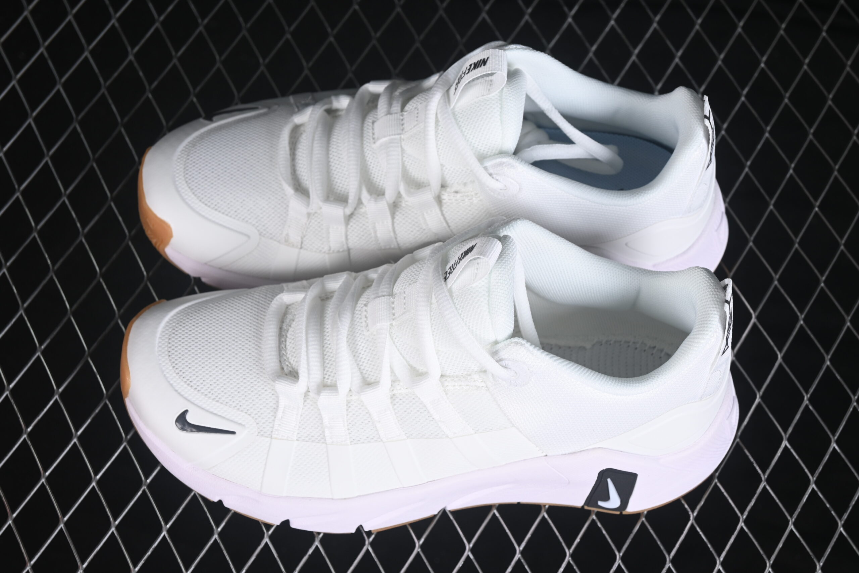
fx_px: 1790
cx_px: 430
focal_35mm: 75
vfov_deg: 18.2
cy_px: 286
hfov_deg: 27.0
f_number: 7.1
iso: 160
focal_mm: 50
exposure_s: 1/80
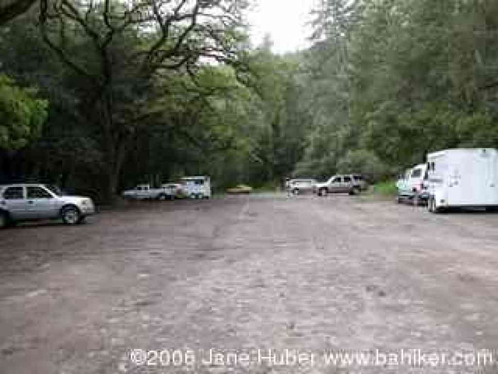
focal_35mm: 34
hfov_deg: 54.0
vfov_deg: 41.8
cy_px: 187
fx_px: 489
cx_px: 249
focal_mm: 8.9
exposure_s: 1/71.6
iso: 100
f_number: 3.2
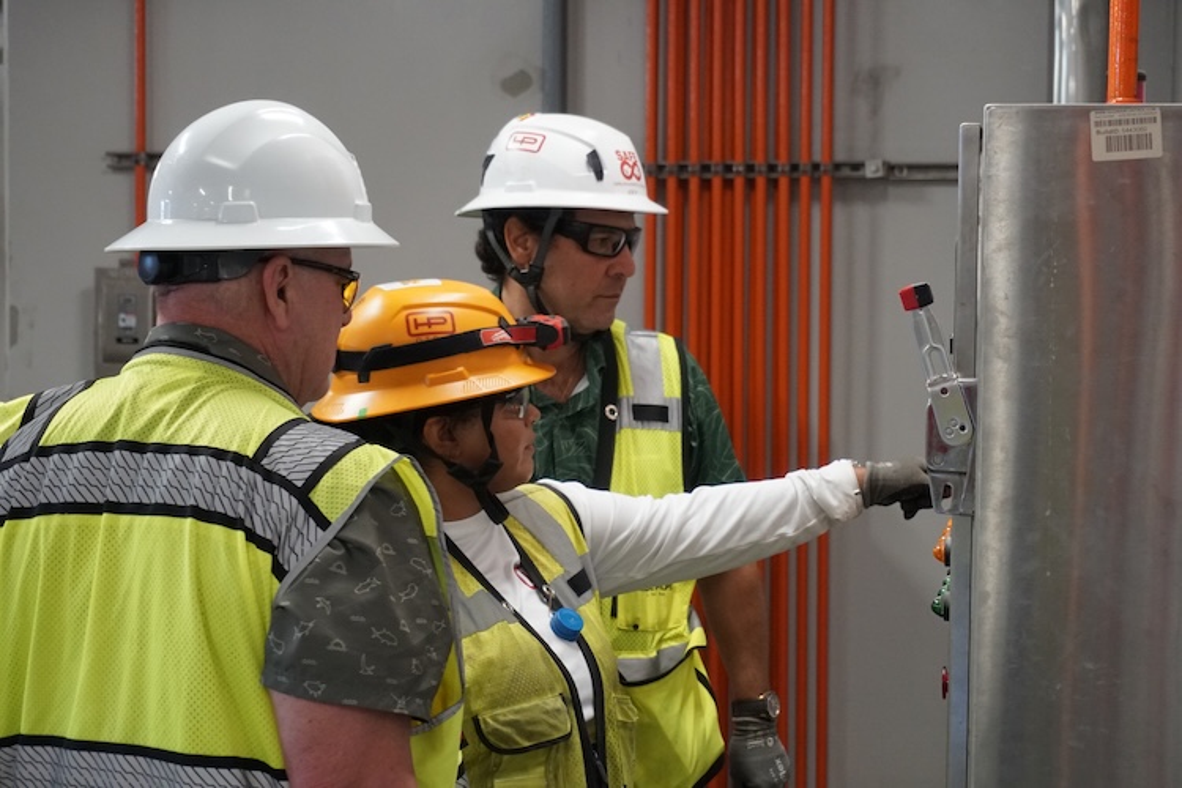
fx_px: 2462
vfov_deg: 18.2
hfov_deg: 27.0
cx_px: 591
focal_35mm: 75
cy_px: 394
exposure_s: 1/160
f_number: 5.6
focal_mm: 50
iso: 2500
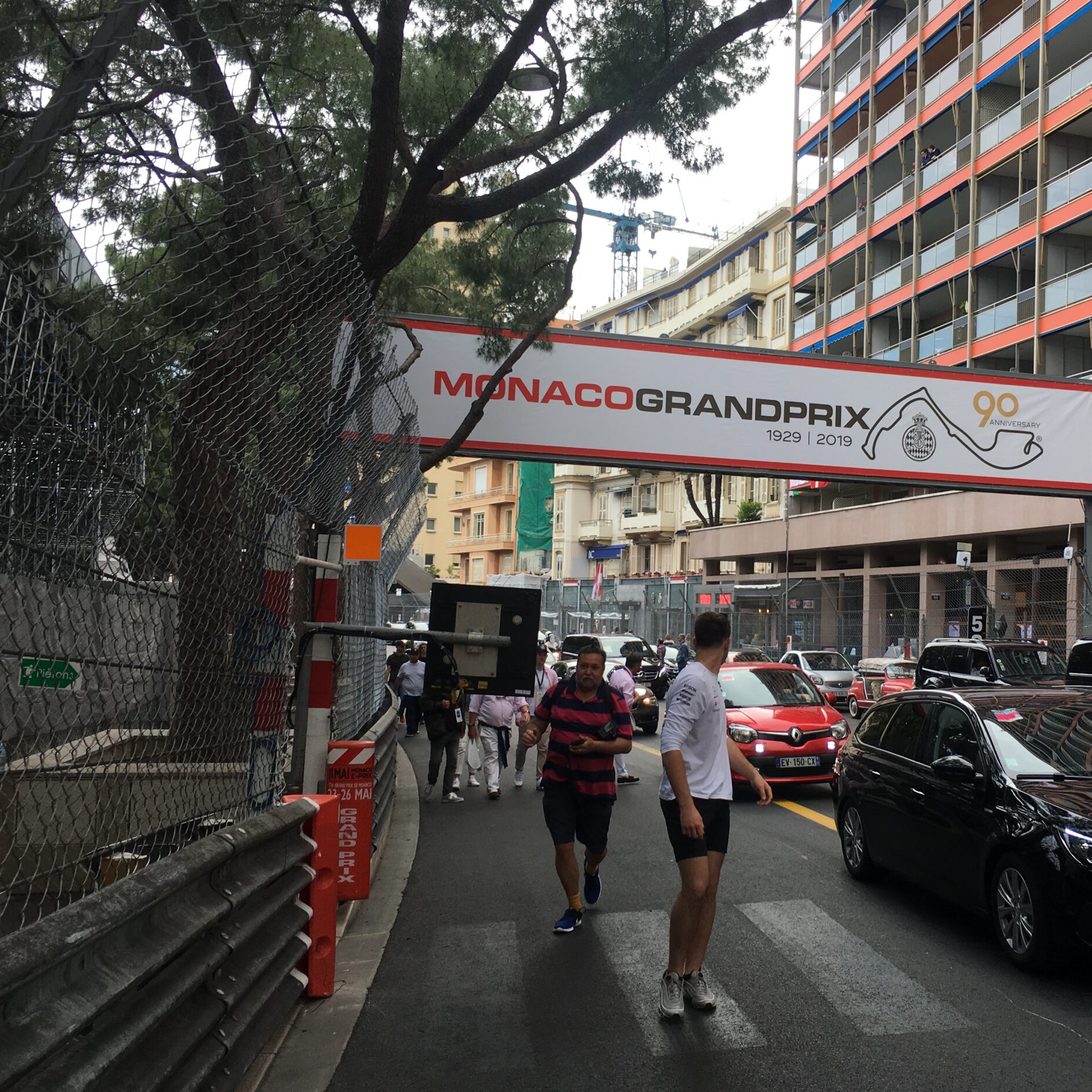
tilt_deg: +3.7
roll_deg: +1.7
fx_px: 1249
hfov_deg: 46.8
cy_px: 552
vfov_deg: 47.2
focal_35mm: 35
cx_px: 683
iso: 25
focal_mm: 4.15
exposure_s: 1/262
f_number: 2.2
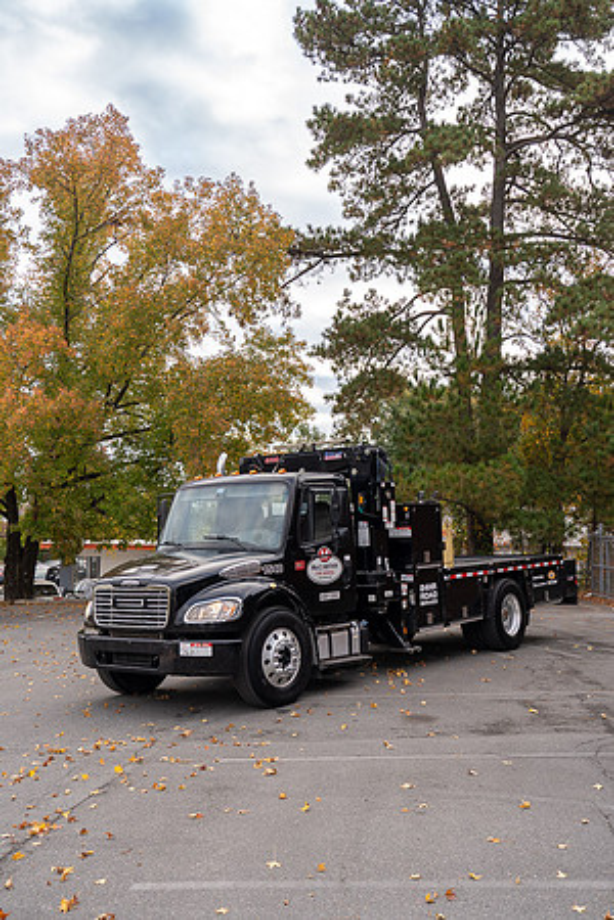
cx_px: 307
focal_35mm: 35
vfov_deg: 54.4
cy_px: 460
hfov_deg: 37.9
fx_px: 895
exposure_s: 1/80
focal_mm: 35
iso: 100
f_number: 4.5
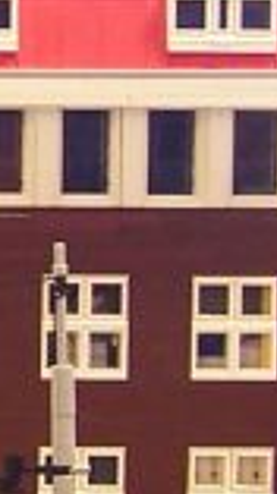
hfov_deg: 4.2
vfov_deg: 8.0
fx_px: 3535
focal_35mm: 270
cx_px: -711
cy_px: 120
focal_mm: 6.3
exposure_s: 1/3
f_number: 2.8
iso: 80
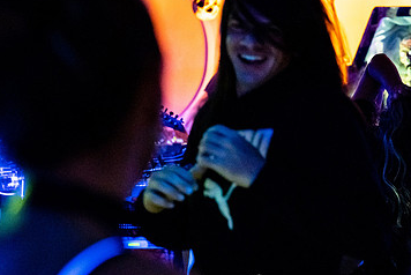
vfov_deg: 10.6
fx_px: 1485
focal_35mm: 130
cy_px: 86
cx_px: 297
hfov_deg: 15.7
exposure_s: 1/200
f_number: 2.8
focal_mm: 70
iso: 3200
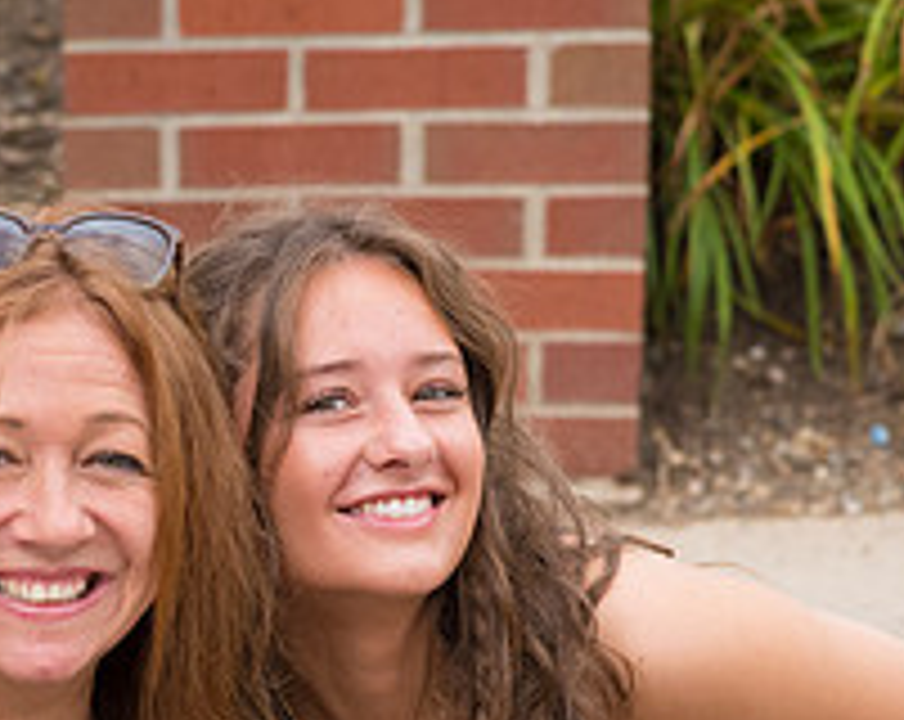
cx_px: 81
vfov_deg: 5.4
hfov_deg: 6.8
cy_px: 749
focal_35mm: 285
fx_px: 7610
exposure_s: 1/1000
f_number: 6.3
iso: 1000
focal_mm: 105
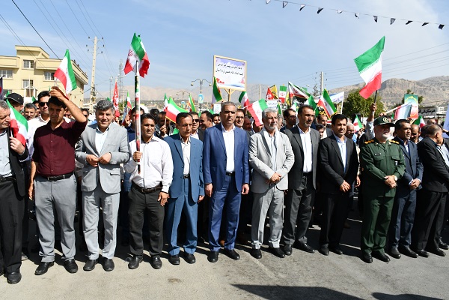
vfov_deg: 47.9
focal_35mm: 27
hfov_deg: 67.4
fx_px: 337
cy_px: 150
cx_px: 224
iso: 100
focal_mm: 18
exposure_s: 1/320
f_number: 9
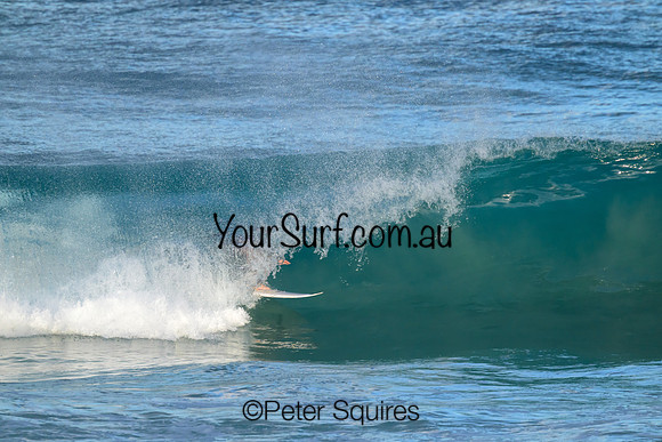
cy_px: 221
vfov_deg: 2.1
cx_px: 331
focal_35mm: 660
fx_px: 12139
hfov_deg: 3.1
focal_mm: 660
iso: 2500
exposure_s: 1/1600
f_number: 11
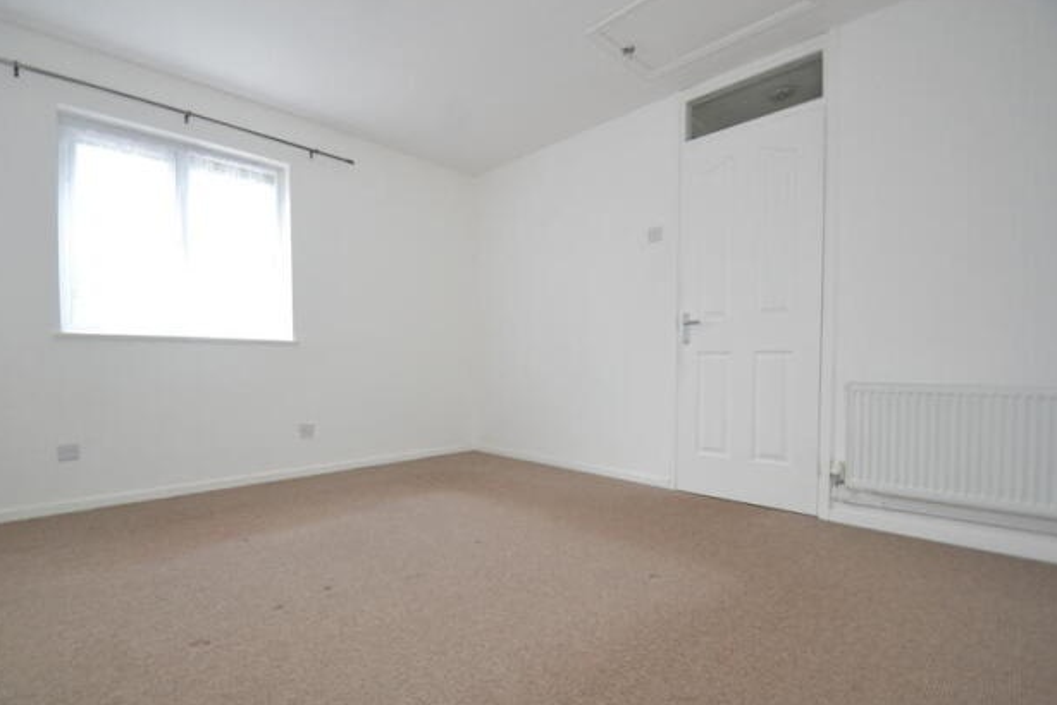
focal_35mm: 16
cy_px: 369
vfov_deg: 73.8
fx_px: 470
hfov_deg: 96.6
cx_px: 498
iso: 400
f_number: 5
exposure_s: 1/100
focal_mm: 10
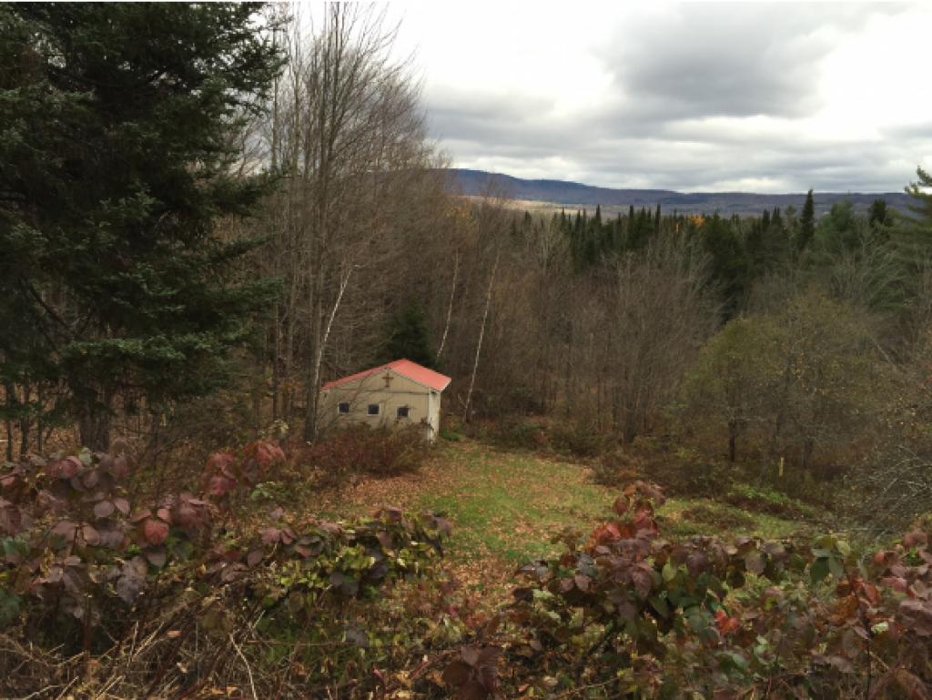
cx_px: 466
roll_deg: -3.3
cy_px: 350
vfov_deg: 48.3
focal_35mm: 29
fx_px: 781
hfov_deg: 61.6
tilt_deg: -8.8
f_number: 2.2
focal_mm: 4.15
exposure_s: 1/377
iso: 32
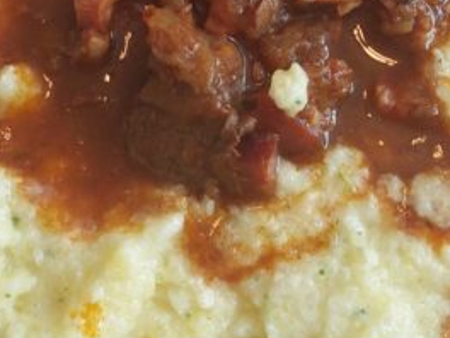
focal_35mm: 97
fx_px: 1261
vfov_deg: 14.8
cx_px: 315
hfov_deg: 20.1
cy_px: -51
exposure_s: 1/50
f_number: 1.8
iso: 160
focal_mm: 5.23
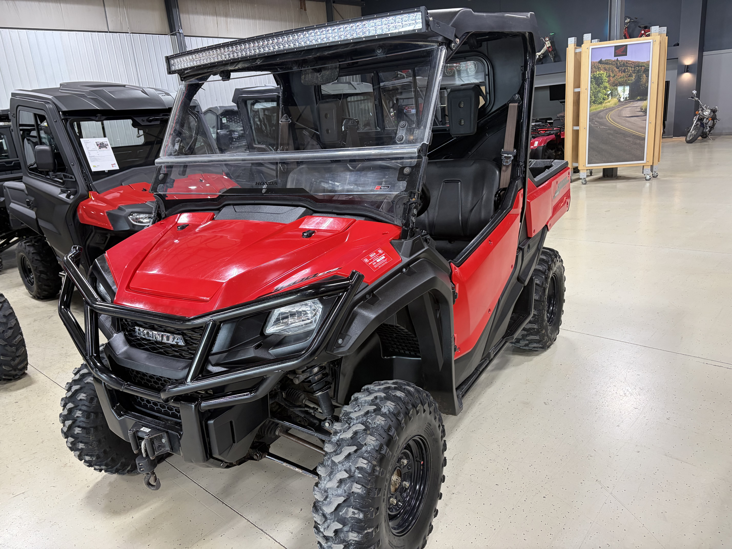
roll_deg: +5.4
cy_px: 274
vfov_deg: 53.1
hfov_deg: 67.3
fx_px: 550
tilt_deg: -17.0
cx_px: 366
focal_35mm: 26
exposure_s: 1/60
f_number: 1.6
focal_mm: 5.96
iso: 160
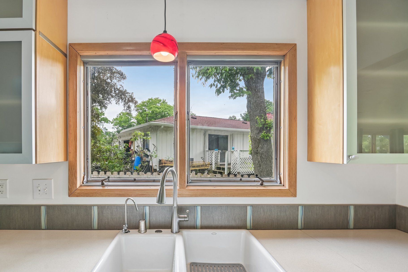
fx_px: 204
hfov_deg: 89.6
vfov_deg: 67.3
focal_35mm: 18
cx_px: 179
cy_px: 148
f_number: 8
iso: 100
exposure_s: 1/30
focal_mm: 16
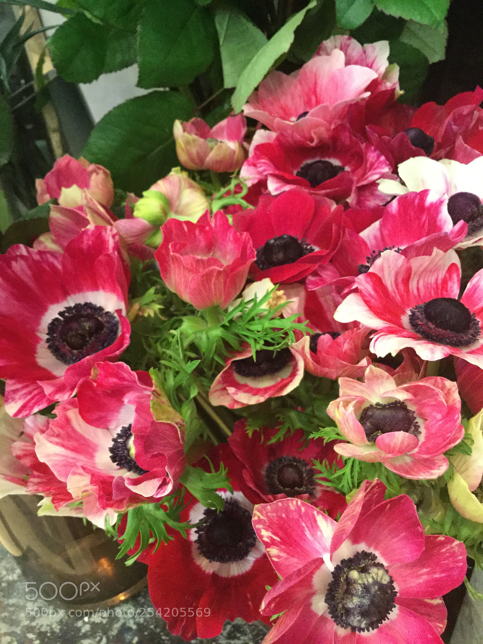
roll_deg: +8.1
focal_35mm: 31
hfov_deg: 45.4
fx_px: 577
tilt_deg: -41.7
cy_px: 322
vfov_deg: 58.4
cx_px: 242
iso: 250
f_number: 2.4
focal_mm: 3.3
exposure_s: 1/17
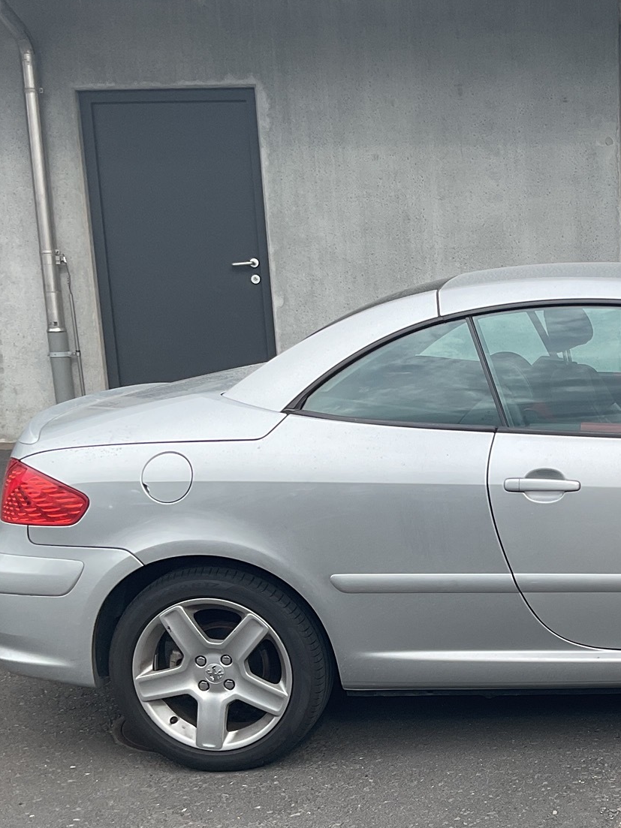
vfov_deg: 36.0
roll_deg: +1.1
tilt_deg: -11.2
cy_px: 522
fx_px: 1268
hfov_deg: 25.9
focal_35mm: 53
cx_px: 641
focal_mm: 3
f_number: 1.8
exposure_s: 1/562
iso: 16
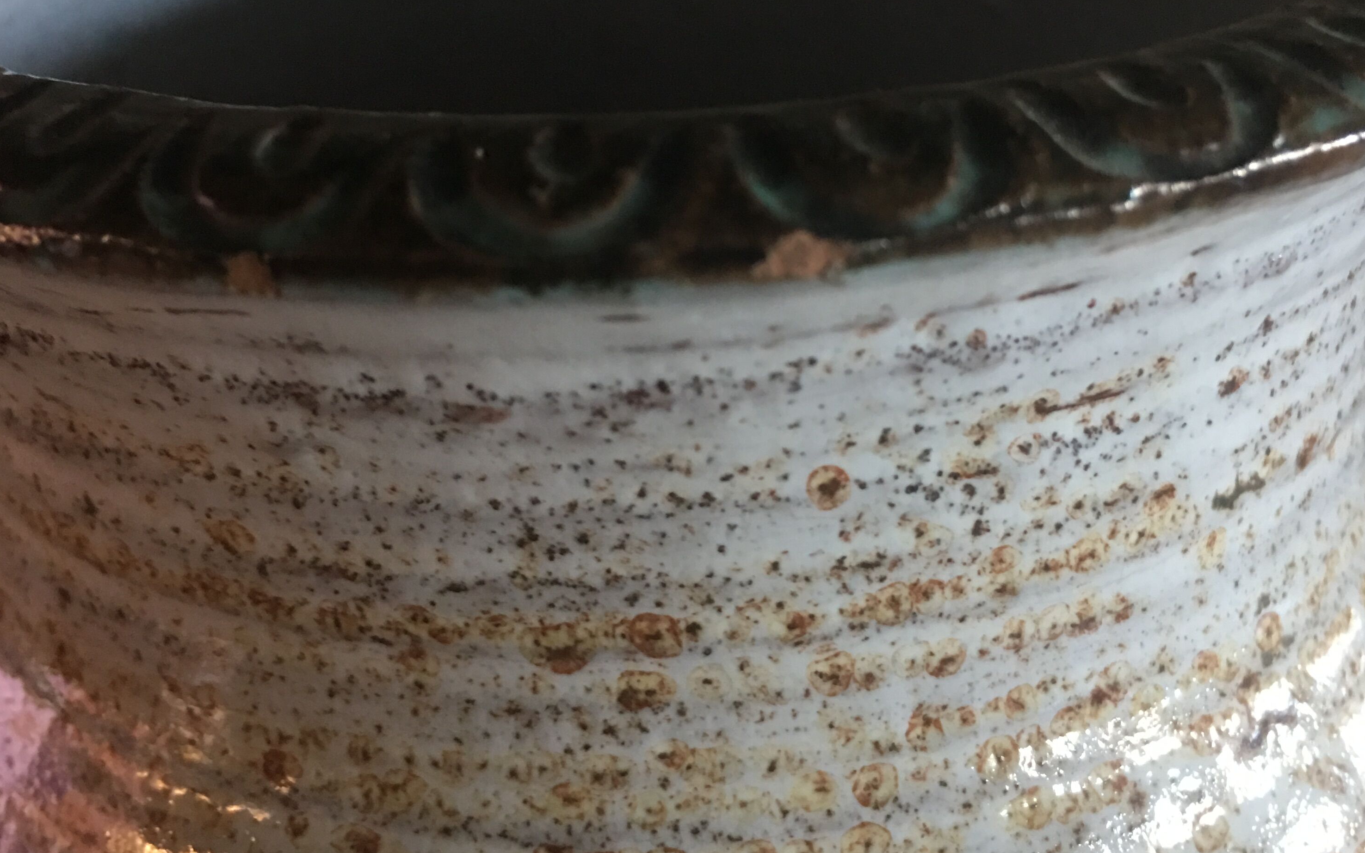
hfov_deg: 47.2
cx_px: 683
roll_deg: +3.1
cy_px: 336
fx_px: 1562
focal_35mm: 42
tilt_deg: -25.0
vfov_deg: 30.4
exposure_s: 1/17
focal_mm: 4.15
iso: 100
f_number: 2.2
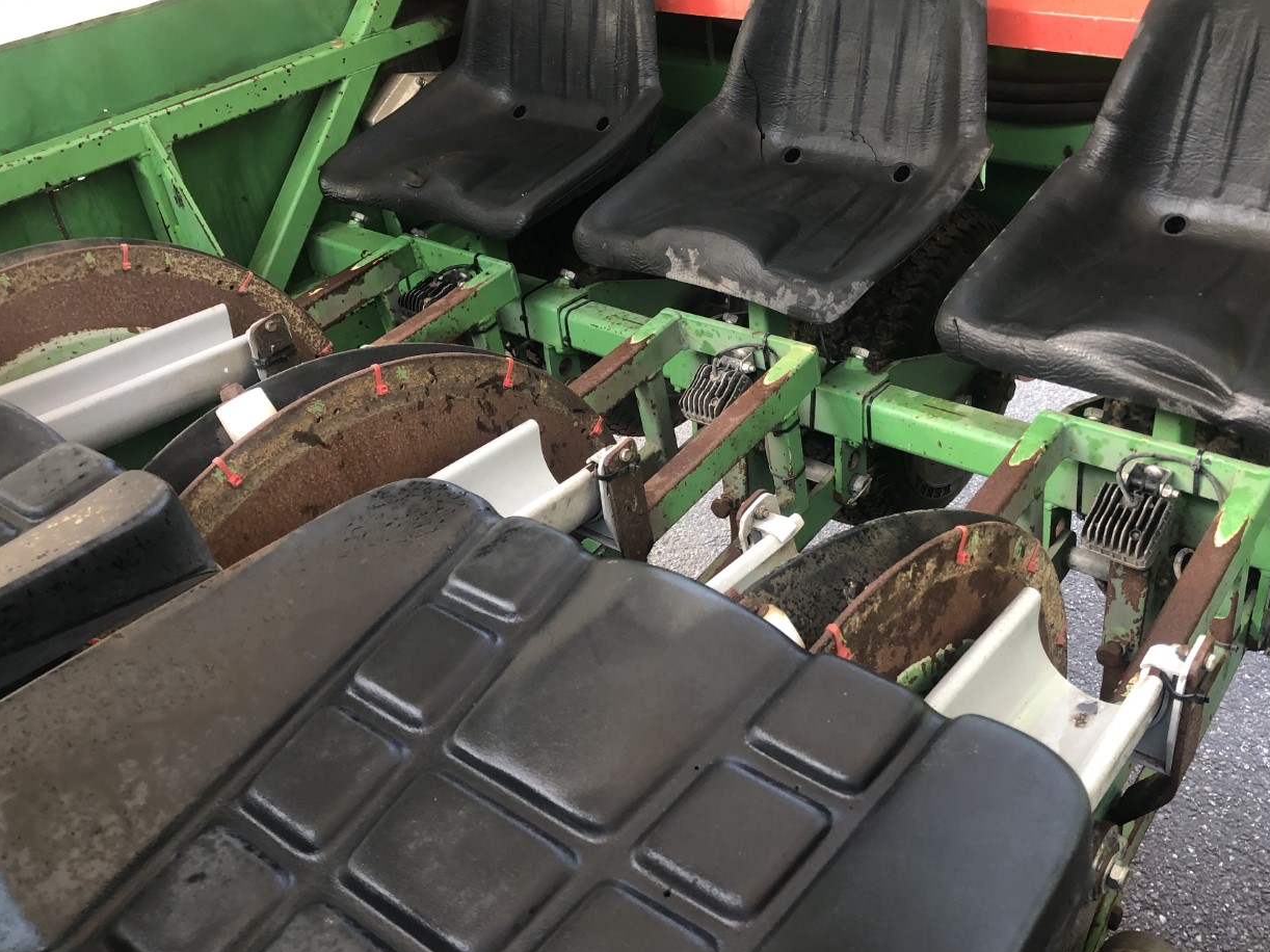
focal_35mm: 33
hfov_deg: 55.3
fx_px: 1210
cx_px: 696
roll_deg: +5.7
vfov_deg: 42.8
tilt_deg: -43.5
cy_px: 411
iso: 25
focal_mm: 4
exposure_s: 1/30
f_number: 1.8
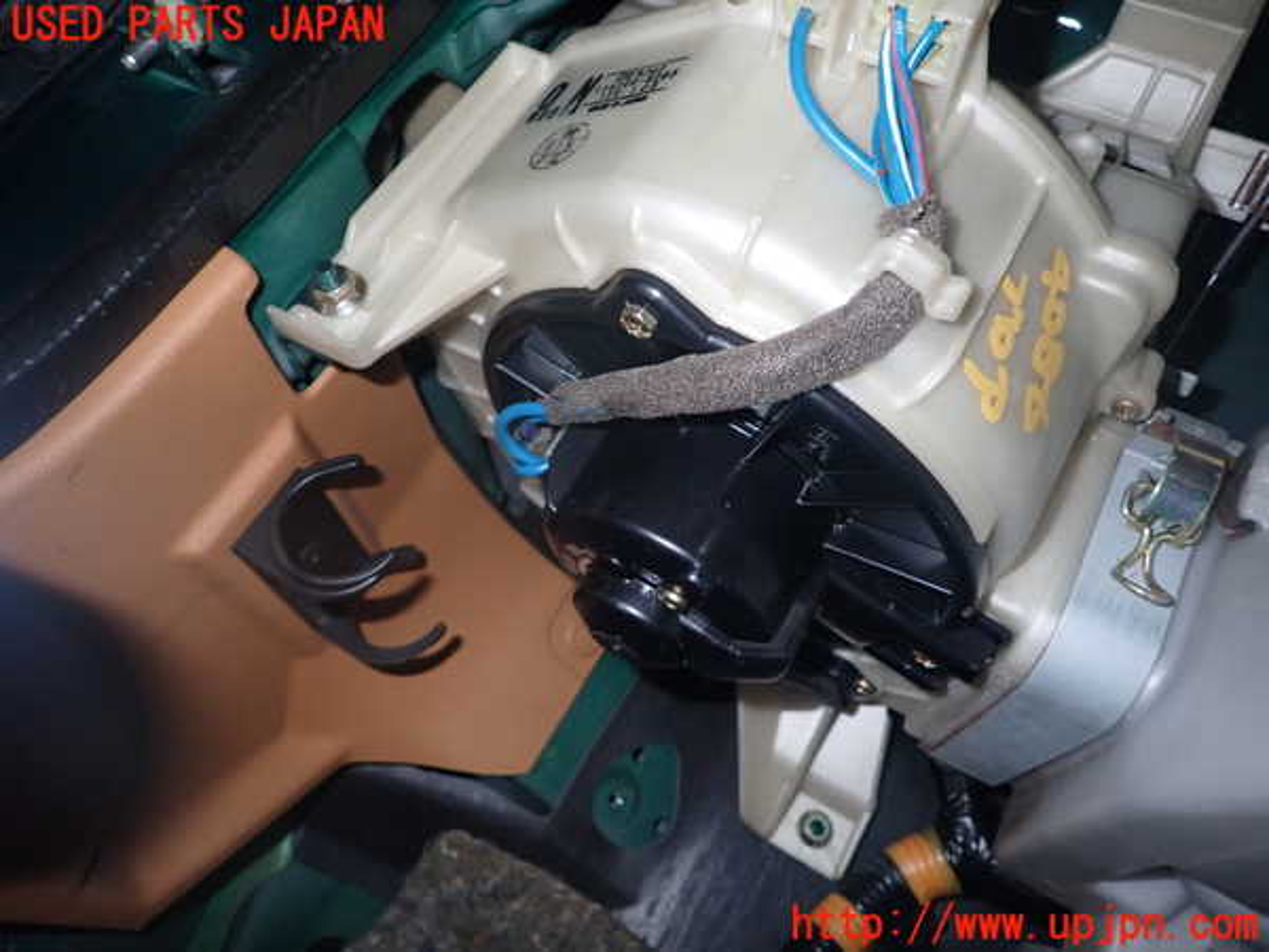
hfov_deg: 69.4
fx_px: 916
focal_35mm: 25
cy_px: 476
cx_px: 634
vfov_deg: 54.9
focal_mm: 4.5
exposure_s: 1/30
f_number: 5.6
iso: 250
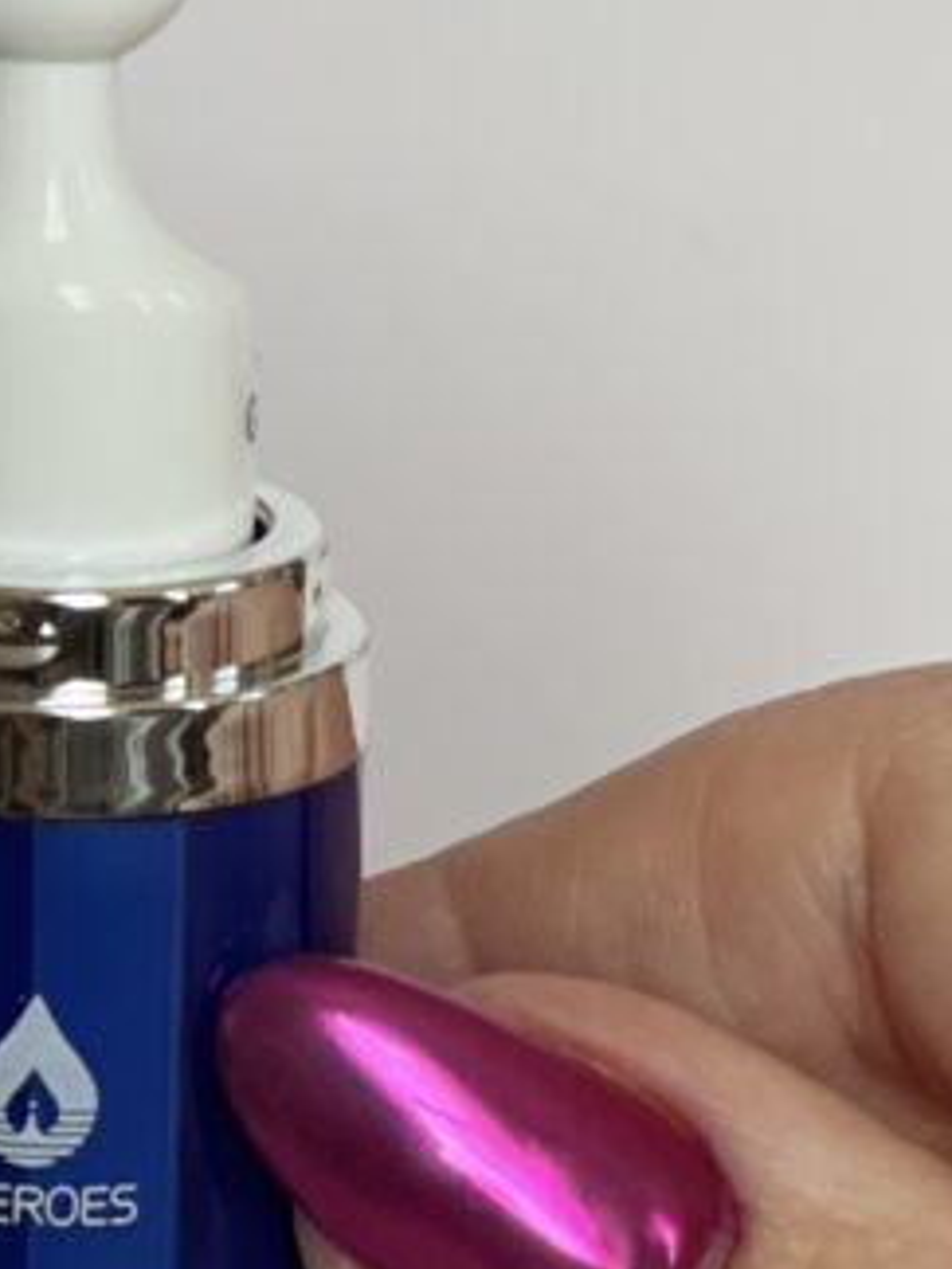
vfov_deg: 9.7
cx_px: -82
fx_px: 7407
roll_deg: -1.0
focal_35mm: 202
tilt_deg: -18.9
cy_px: 1152
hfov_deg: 7.3
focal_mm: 7.5
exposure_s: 1/121
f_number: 2.2
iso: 125
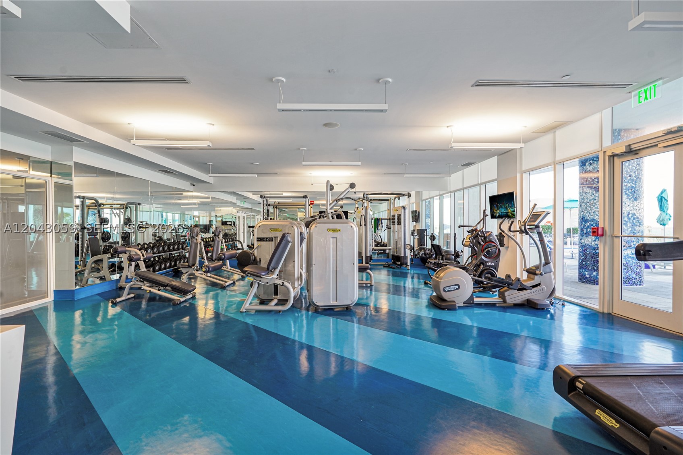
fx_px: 303
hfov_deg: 96.7
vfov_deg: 73.7
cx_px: 342
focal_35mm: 16
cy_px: 228
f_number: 8
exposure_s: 1/25
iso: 250
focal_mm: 16
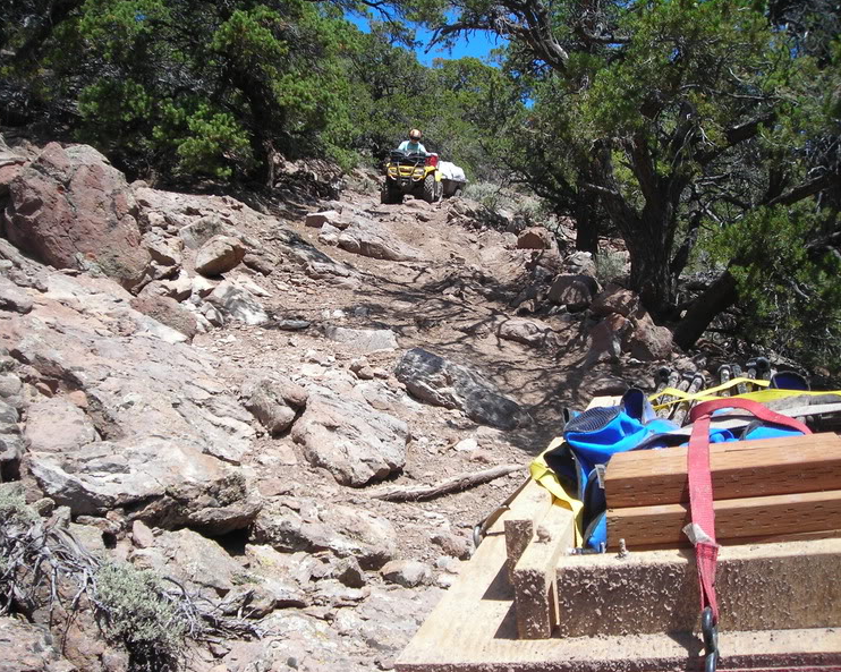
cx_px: 389
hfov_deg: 45.8
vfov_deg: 37.3
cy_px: 334
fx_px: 995
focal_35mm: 40
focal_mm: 6.3
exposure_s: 1/417
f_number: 3.2
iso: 50
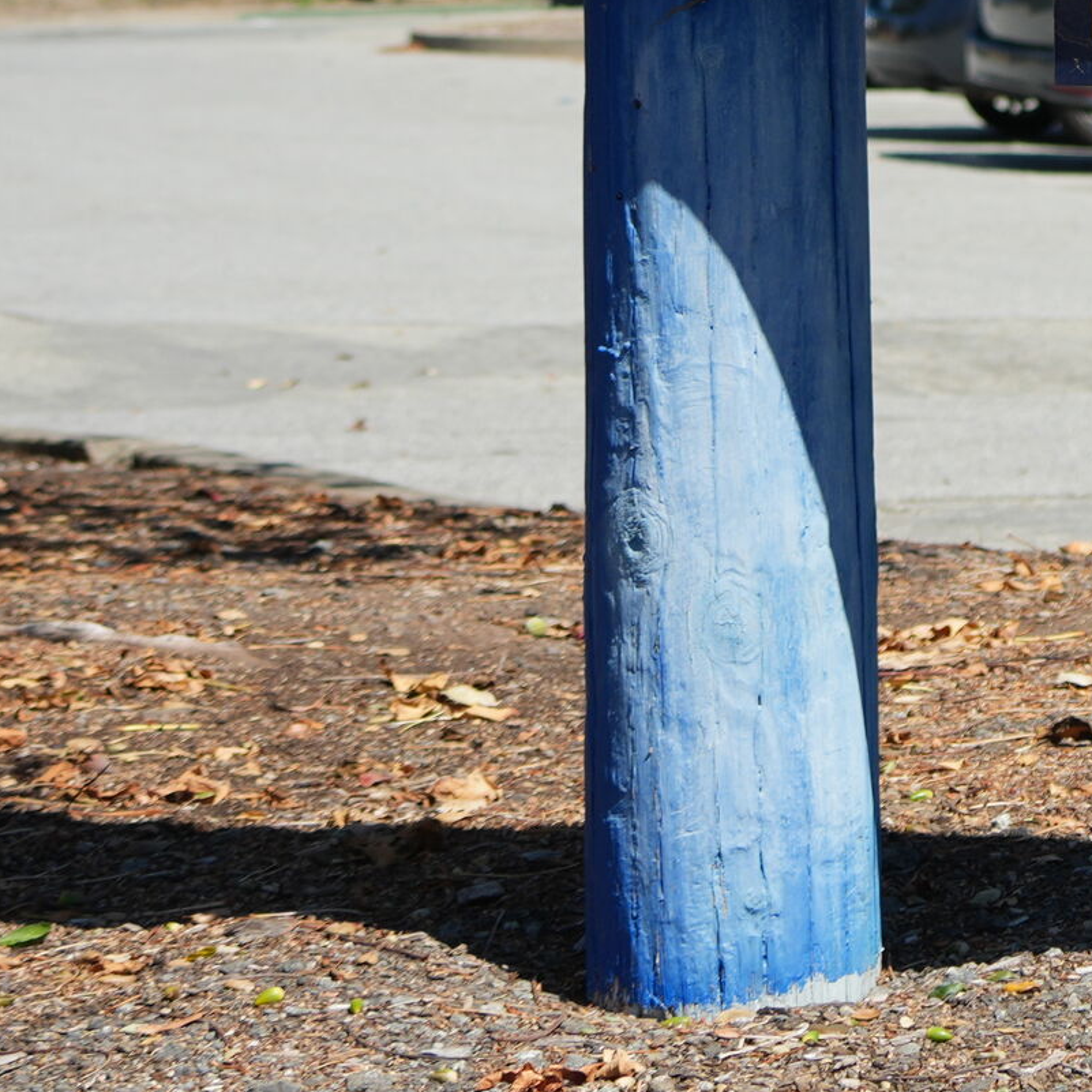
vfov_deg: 6.9
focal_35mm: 252
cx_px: 1674
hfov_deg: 6.8
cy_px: -368
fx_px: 8994
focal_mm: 55
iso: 160
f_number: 4.5
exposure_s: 1/1000
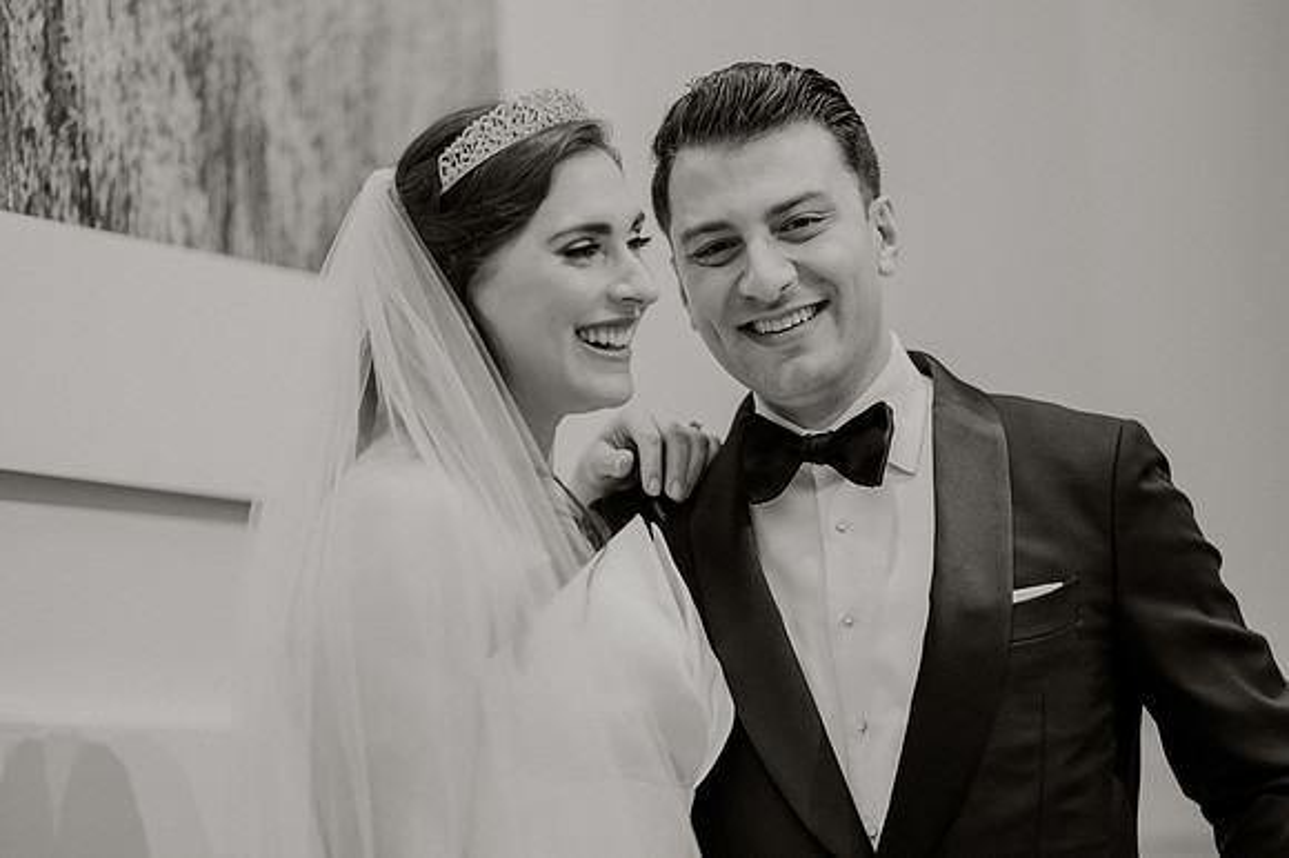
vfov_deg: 13.0
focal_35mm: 105
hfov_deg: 19.5
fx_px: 3757
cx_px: 644
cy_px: 429
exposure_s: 1/400
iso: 800
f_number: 1.8
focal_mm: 105
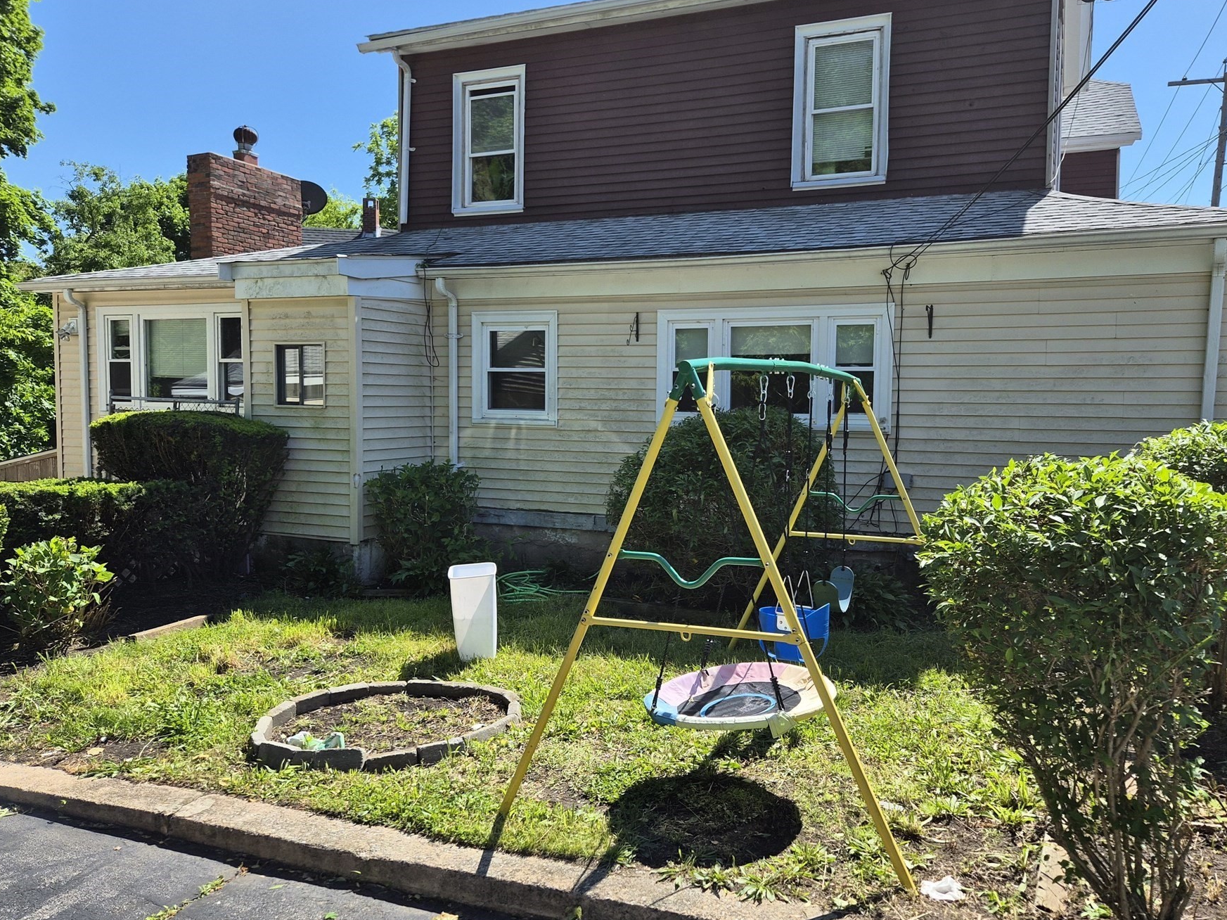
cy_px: 451
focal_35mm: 27
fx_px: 957
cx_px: 665
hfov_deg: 65.2
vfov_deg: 51.3
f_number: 1.8
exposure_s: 1/3784
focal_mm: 5.4
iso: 80
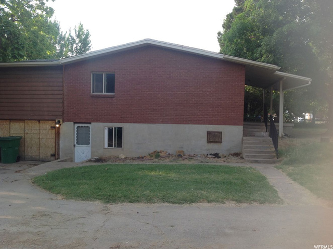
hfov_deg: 52.7
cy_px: 124
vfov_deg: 40.6
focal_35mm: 35
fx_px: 336
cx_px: 166
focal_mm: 4.28
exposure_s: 1/277
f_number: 2.4
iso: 50
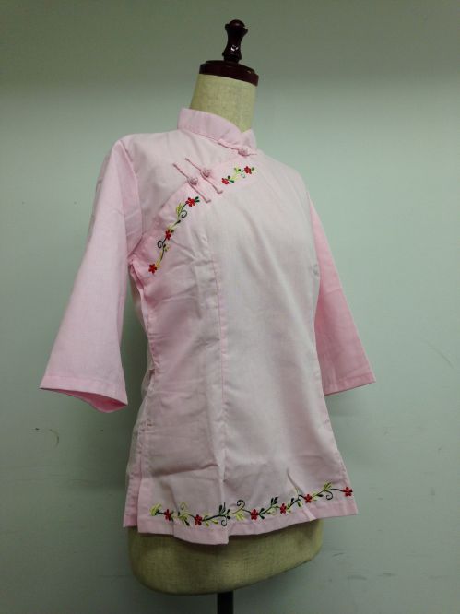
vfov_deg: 55.4
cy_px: 307
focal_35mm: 33
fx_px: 585
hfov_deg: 42.9
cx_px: 230
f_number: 2.4
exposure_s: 1/50
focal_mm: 4.12
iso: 64
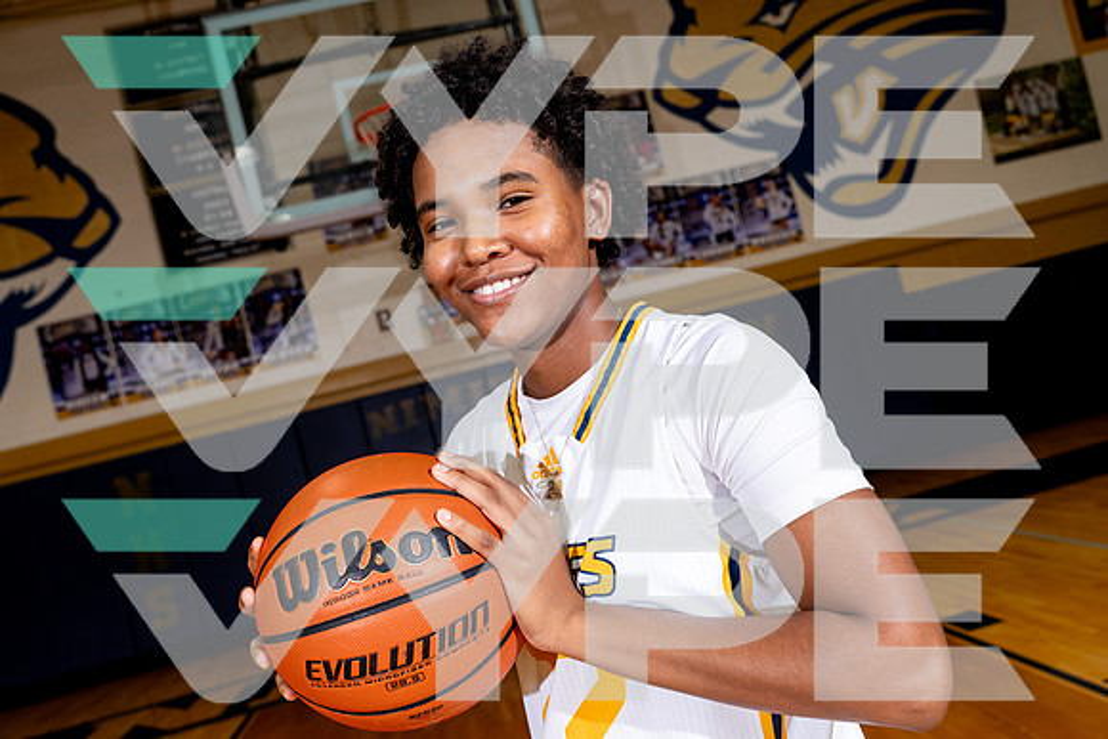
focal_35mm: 33
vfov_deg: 40.0
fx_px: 1016
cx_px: 554
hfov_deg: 57.2
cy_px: 370
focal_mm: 33
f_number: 5.6
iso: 800
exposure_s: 1/250
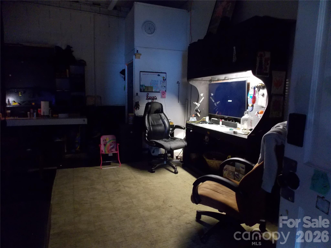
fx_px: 220
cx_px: 166
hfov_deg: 73.9
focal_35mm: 23
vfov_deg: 58.9
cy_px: 124
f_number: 3.1
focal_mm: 4
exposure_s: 1/5
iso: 400
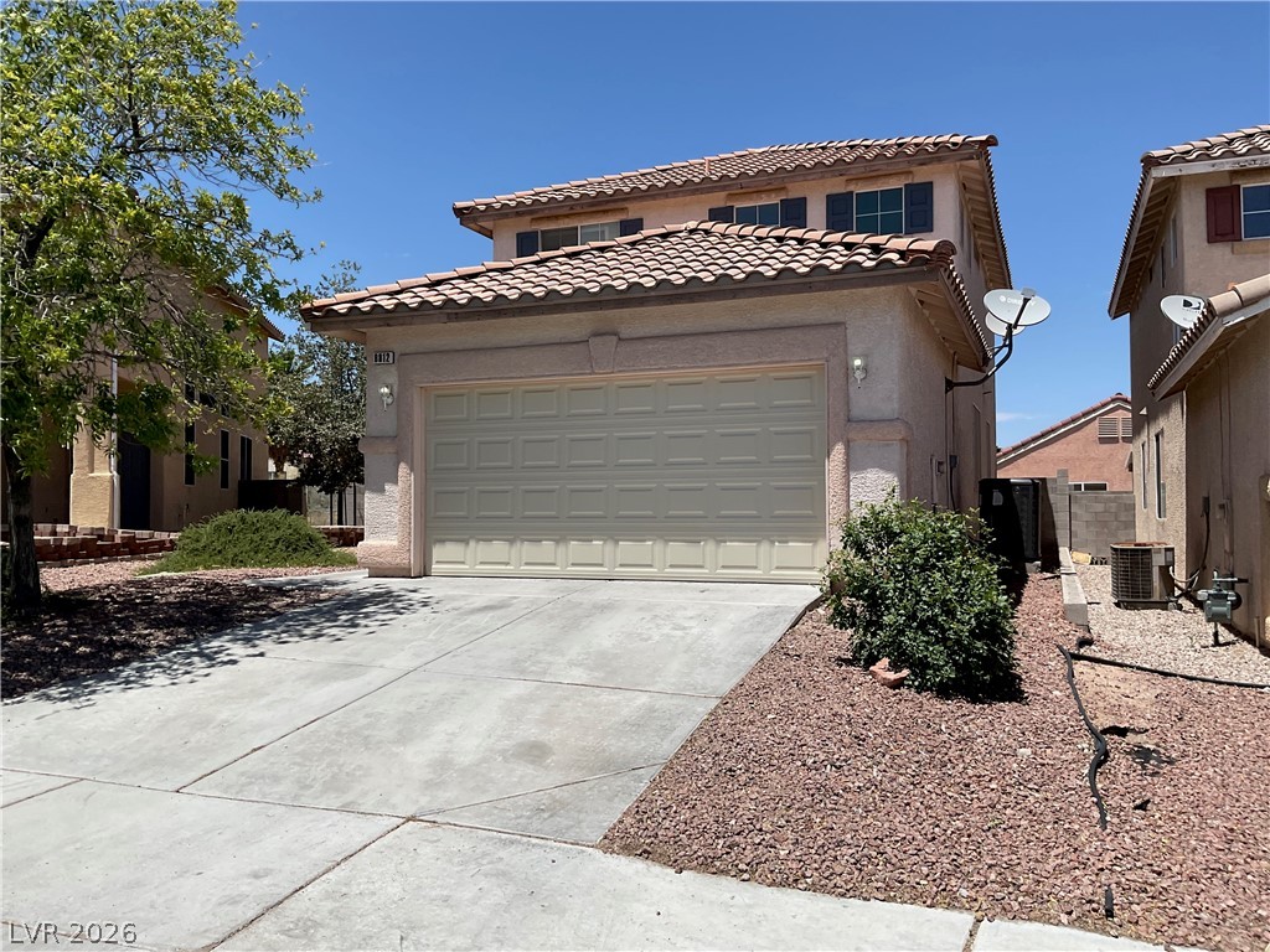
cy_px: 476
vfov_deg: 48.2
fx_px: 1064
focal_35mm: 29
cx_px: 635
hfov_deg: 61.7
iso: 16
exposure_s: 1/3125
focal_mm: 3
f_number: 1.8
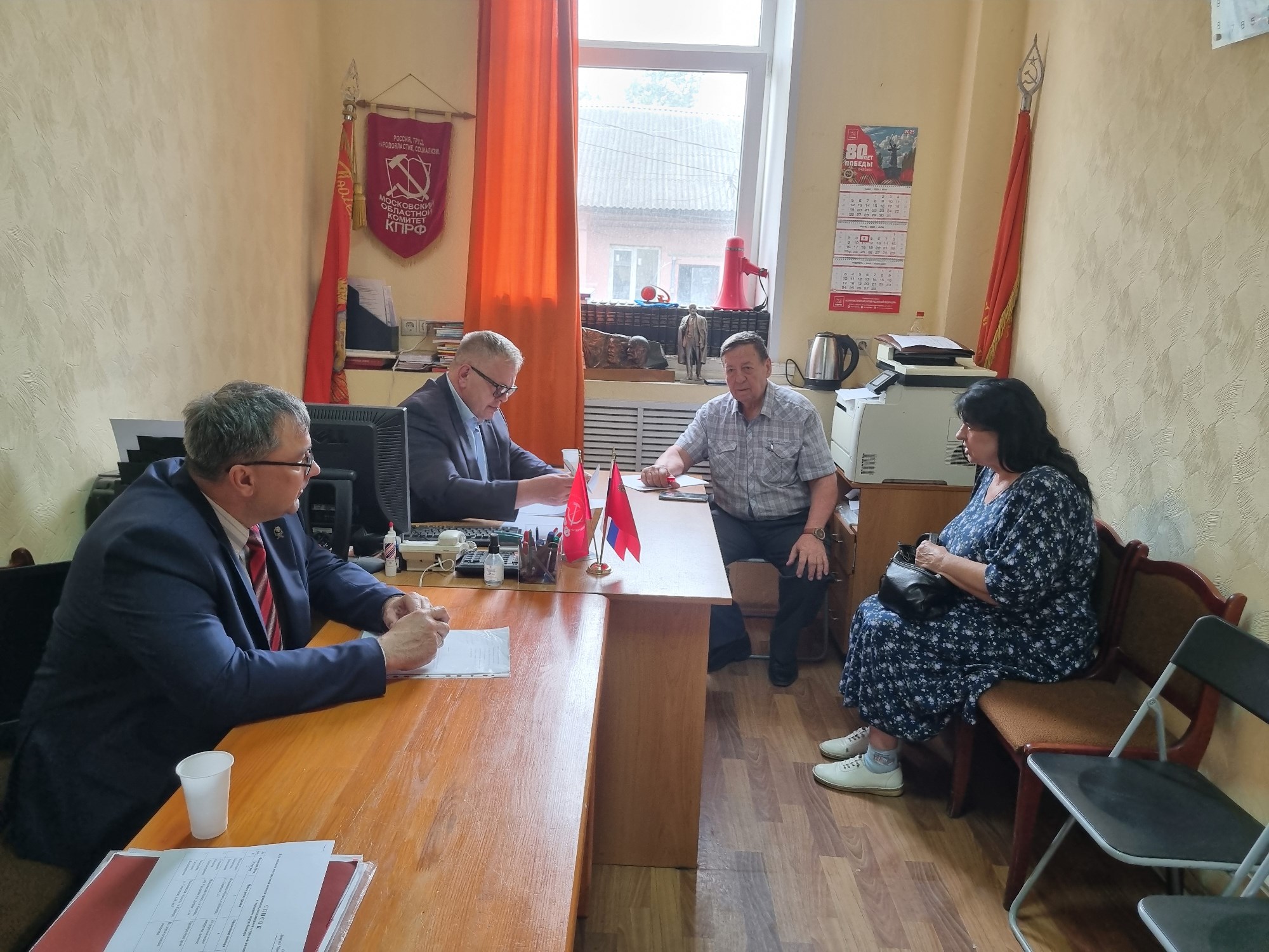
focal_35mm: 26
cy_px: 476
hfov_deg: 67.3
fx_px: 953
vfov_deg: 53.1
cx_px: 634
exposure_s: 1/100
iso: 200
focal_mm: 5.4
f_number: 1.8
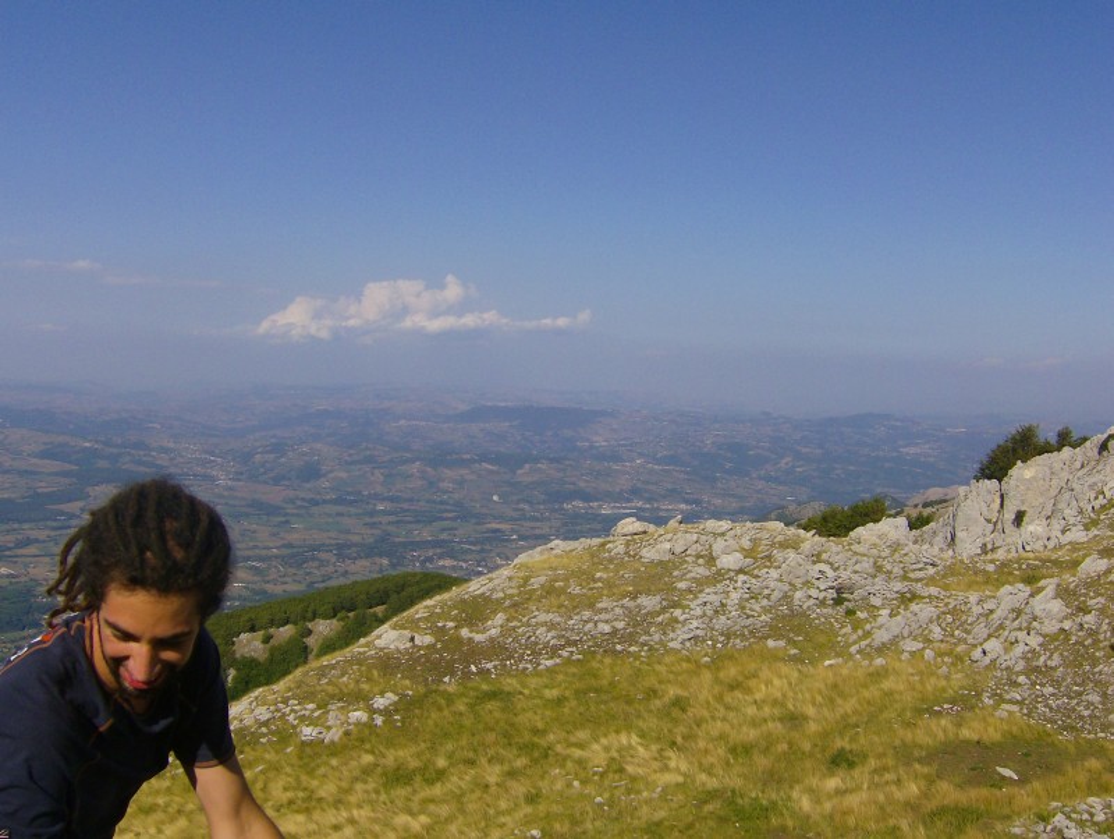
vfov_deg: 39.7
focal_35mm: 36
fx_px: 1160
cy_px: 420
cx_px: 557
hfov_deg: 51.3
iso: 100
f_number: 4.7
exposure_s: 1/1639
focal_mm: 6
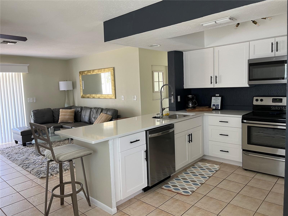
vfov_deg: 54.9
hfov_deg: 69.4
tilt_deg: -6.9
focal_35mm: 25
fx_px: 208
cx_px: 144
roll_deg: +2.4
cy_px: 108
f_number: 1.6
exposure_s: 1/60
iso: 160
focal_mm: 5.1
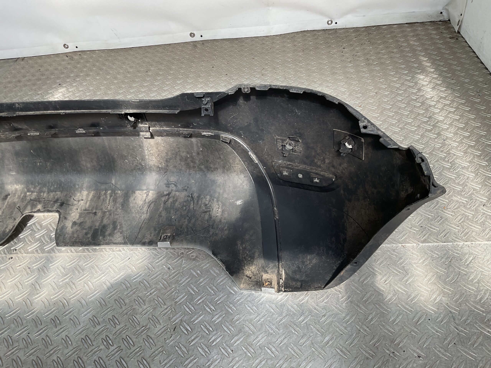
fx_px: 411
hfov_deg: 61.7
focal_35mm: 29
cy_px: 184
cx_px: 246
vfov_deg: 48.2
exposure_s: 1/207
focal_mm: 3
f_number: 1.8
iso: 16
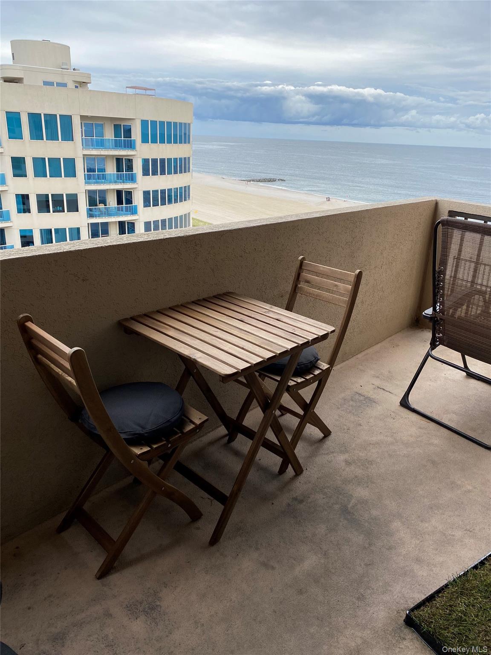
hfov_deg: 53.1
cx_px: 246
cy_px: 328
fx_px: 492
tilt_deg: -20.2
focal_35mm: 26
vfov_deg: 67.3
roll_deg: -3.7
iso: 32
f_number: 1.8
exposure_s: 1/693
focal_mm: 4.25
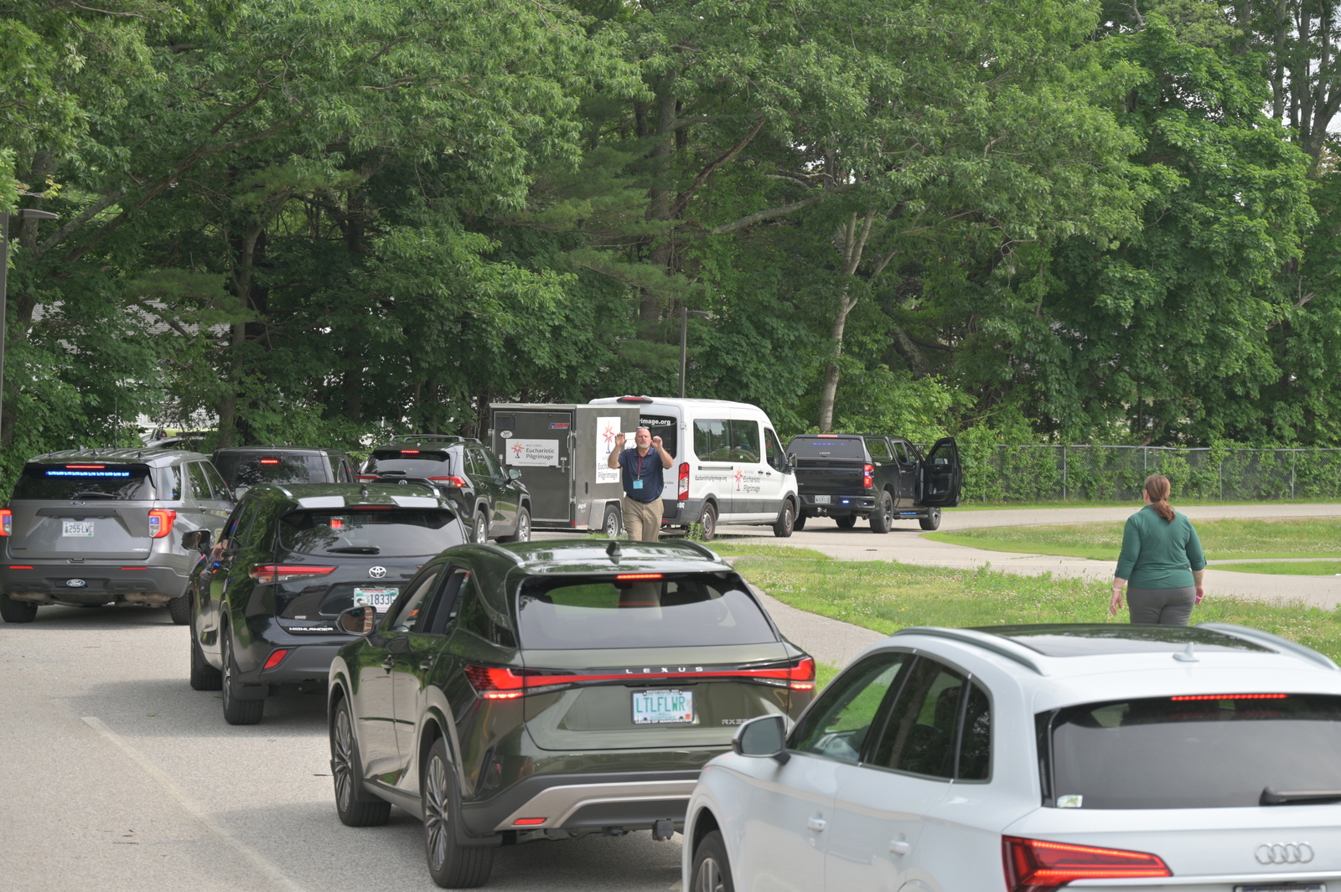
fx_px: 3797
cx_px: 670
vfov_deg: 13.4
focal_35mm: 102
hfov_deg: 20.0
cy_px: 446
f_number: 6.3
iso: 100
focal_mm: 102
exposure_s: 1/250
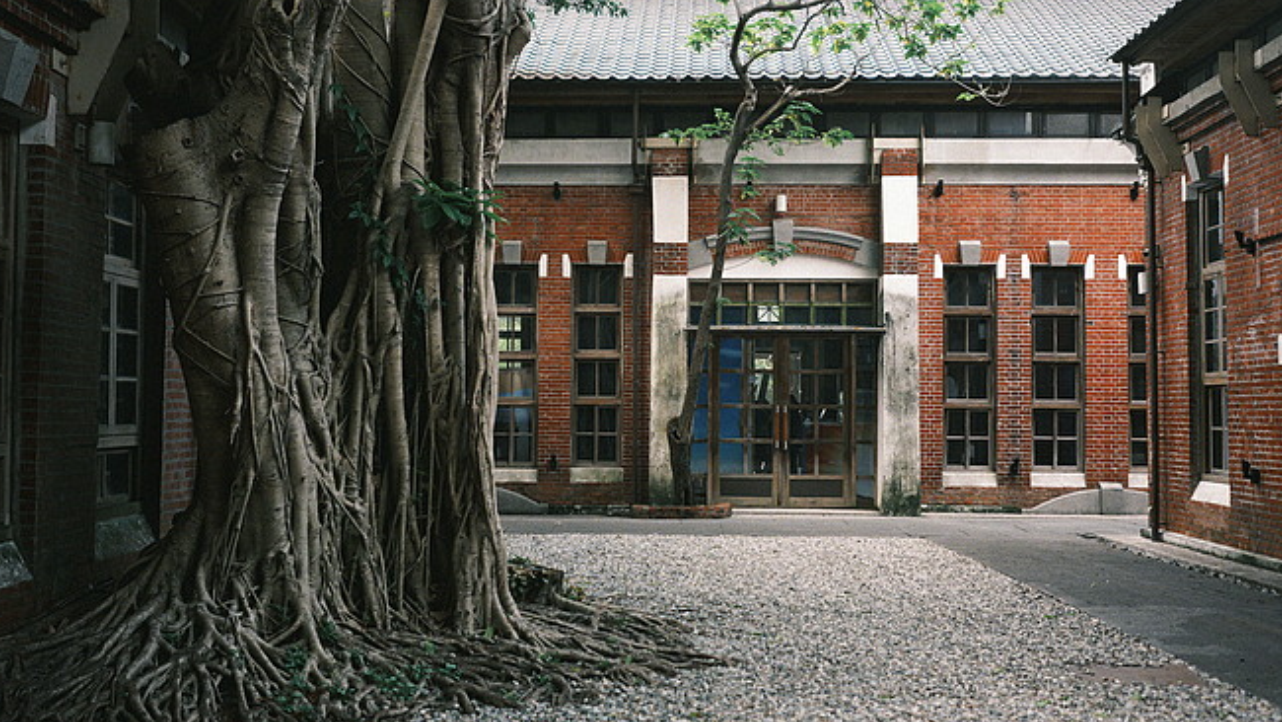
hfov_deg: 46.4
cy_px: 341
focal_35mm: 44
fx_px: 1496
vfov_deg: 27.1
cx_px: 613
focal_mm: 35
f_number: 2.5
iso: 50
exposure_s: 1/80
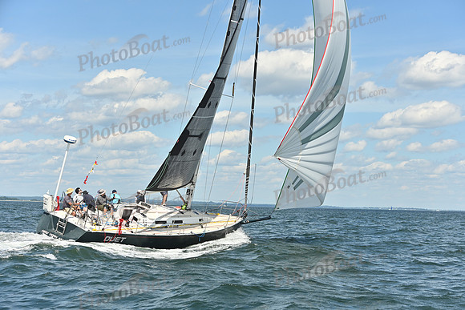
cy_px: 155
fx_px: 904
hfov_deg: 28.8
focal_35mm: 70
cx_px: 232
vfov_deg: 19.5
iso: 250
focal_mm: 70
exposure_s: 1/1600
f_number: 6.3
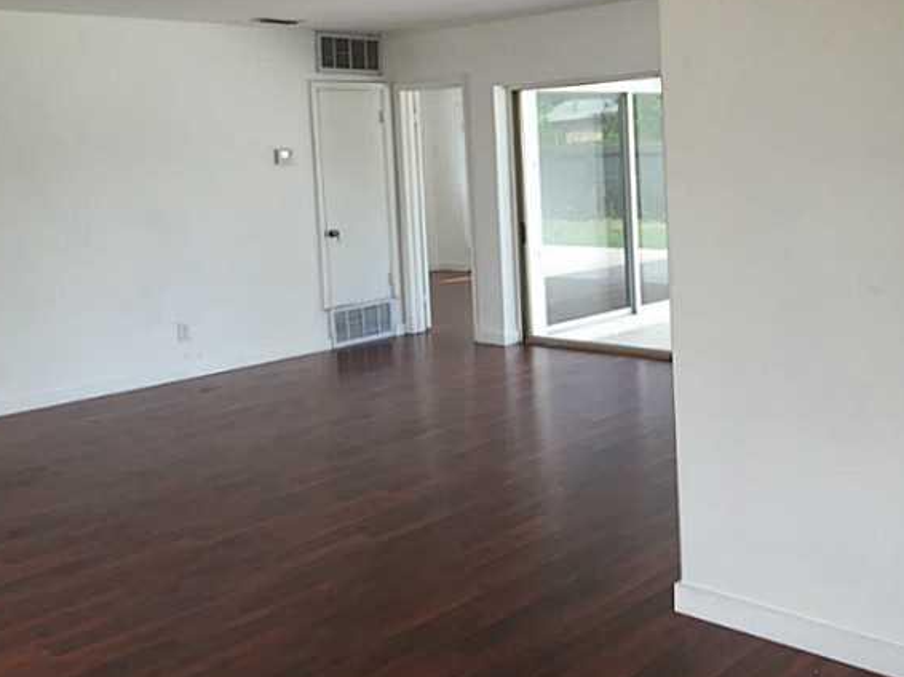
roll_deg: +1.9
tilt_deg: -3.7
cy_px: 228
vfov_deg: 34.8
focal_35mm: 41
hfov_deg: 45.0
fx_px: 1070
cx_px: 618
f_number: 2.2
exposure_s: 1/120
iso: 40
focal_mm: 4.15
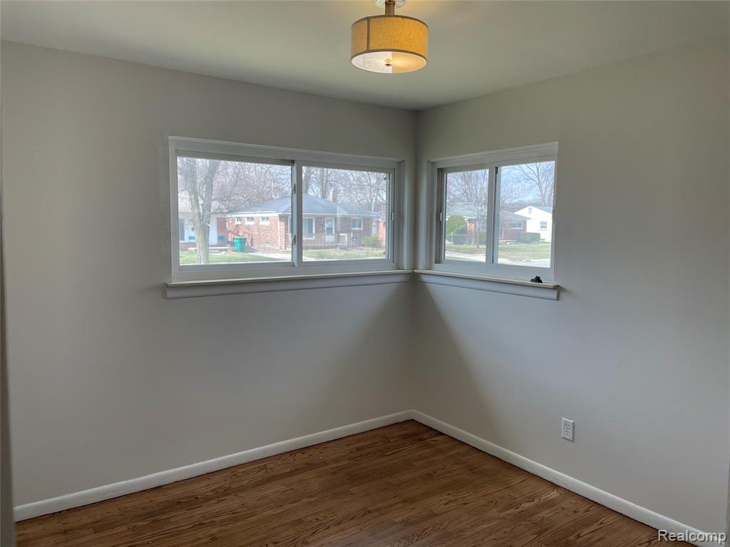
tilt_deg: -3.2
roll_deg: -0.8
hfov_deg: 67.3
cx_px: 365
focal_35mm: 26
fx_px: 548
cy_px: 274
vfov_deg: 53.1
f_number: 1.6
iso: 32
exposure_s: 1/181
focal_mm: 4.2
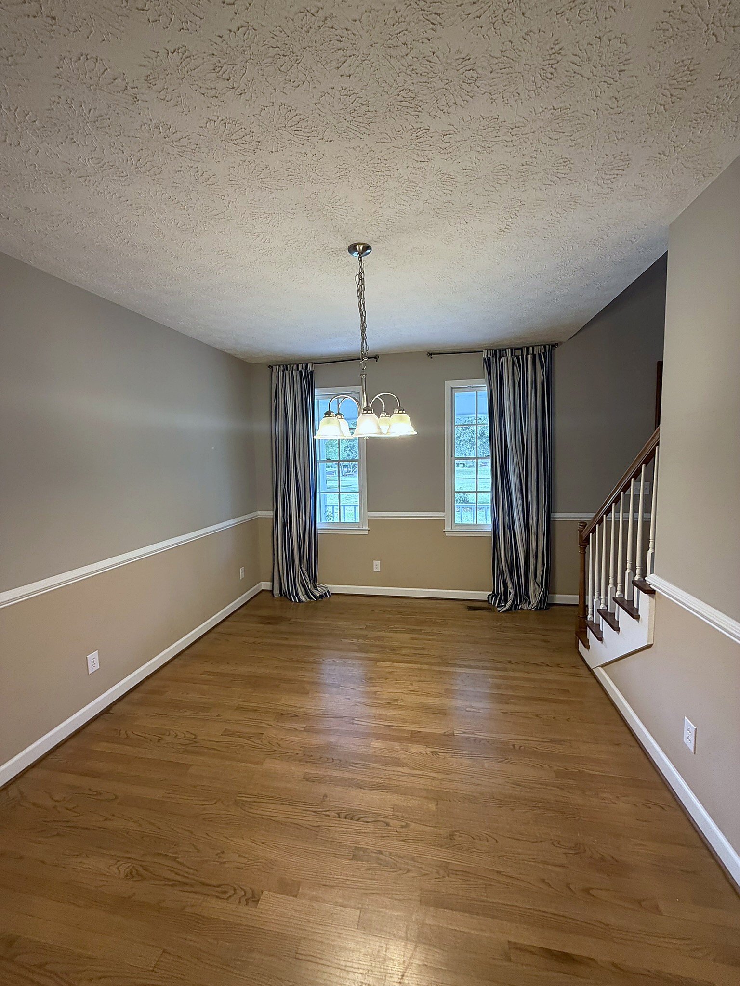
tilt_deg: -5.4
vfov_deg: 102.1
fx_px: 399
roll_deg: +2.1
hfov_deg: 85.7
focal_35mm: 14
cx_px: 370
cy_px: 493
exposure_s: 1/60
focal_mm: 2.22
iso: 250
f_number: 2.2
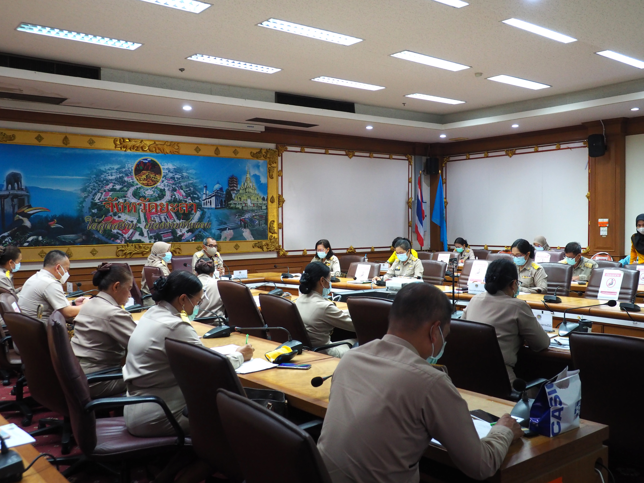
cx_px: 322
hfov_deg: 54.0
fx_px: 633
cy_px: 242
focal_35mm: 34
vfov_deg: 41.8
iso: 1250
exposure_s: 1/60
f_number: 4.2
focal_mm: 17
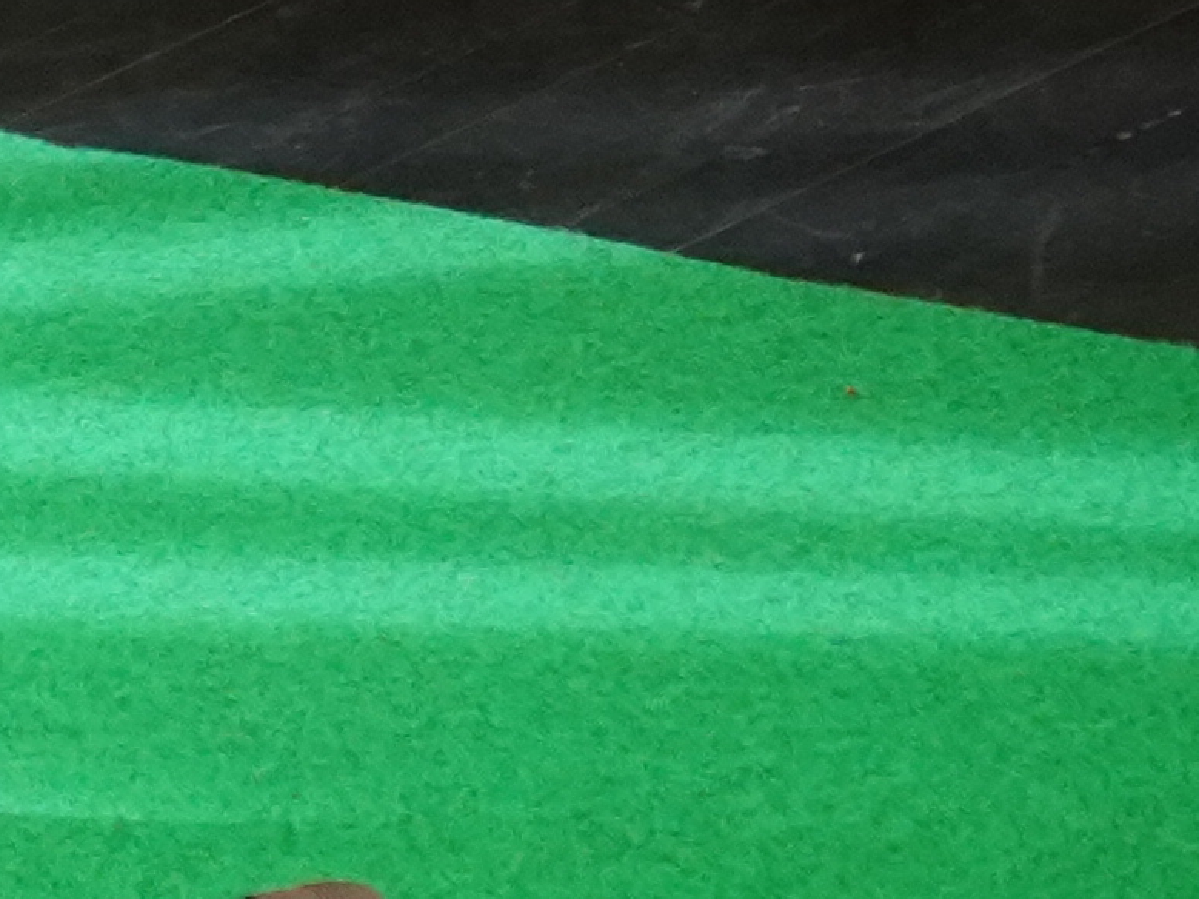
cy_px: -1236
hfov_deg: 2.0
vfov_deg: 1.5
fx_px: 34112
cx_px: -1839
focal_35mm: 985
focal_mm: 133
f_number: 5
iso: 4000
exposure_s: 1/160
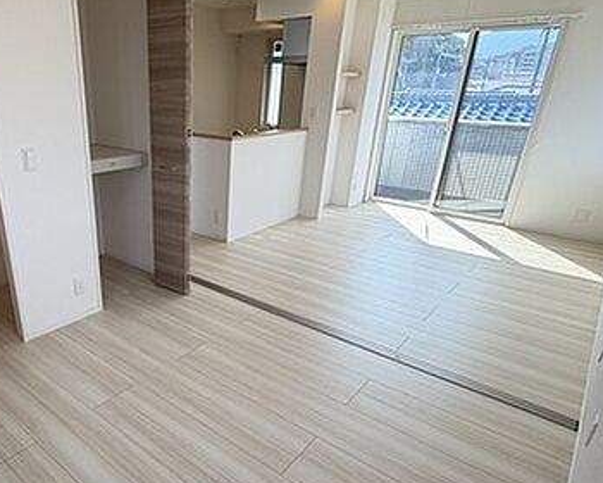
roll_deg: +0.0
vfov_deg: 56.4
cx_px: 195
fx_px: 446
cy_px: 285
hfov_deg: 66.0
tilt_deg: -23.9
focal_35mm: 25
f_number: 2.2
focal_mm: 2.22
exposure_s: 1/100
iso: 32
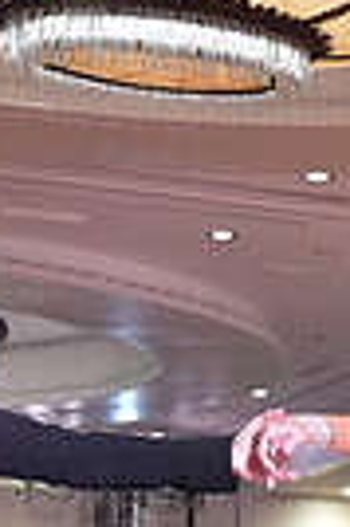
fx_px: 2222
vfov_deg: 12.7
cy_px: 830
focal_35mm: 152
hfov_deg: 9.0
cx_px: 301
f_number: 4
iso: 5000
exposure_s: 1/320
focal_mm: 35
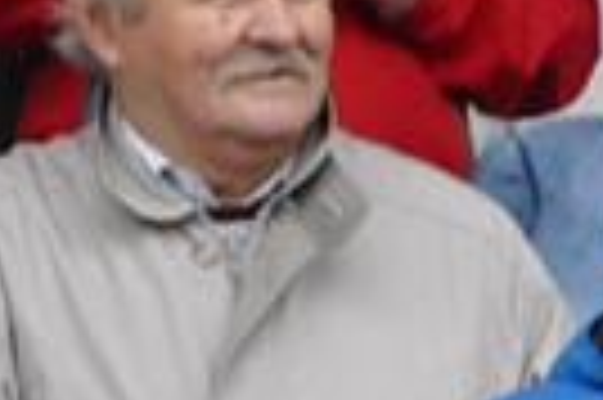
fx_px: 8281
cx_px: 1642
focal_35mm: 495
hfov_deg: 4.1
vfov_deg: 2.8
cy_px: 888
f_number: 4.5
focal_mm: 52
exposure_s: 1/80
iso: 2000
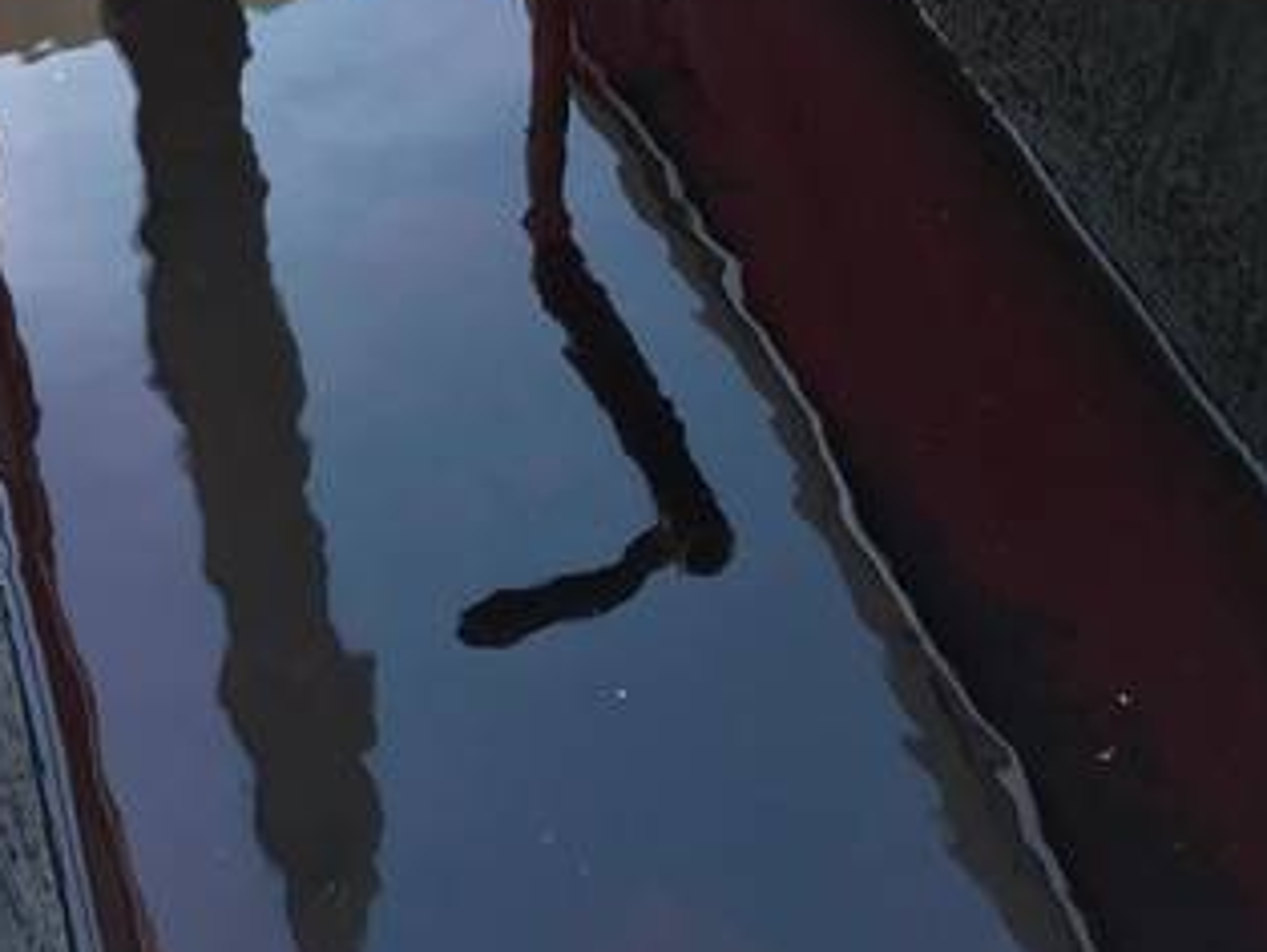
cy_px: 4
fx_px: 2088
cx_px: 399
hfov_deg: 33.4
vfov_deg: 24.5
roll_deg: +5.5
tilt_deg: -42.8
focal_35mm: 57
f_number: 1.8
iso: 40
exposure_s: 1/100
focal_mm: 3.99
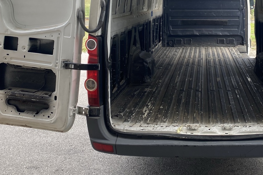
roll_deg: -0.6
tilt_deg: -3.0
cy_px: 14
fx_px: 358
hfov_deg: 38.9
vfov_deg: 26.5
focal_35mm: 49
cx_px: 208
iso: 32
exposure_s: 1/152
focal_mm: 4.25
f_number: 1.8
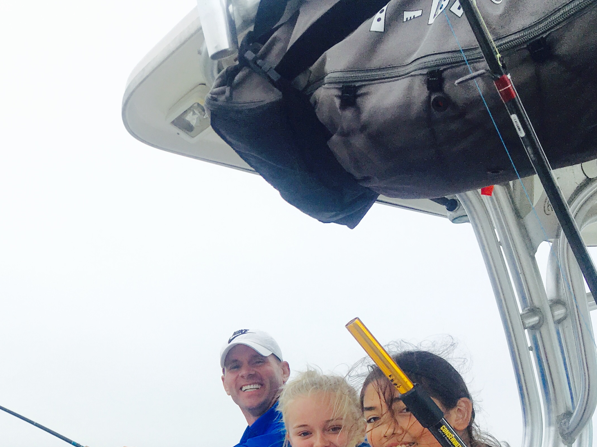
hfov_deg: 32.8
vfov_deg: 25.5
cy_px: 421
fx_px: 948
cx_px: 35
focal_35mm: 55
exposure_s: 1/1603
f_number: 2.2
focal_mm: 4.15
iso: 25
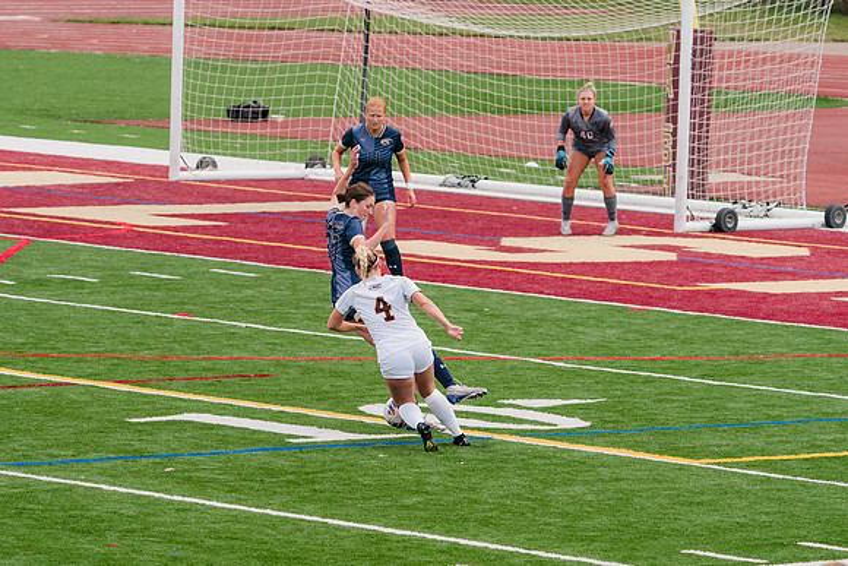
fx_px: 6700
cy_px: 315
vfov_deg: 4.8
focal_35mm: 284
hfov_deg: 7.2
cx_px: 379
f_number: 5.6
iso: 640
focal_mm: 205
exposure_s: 1/1600
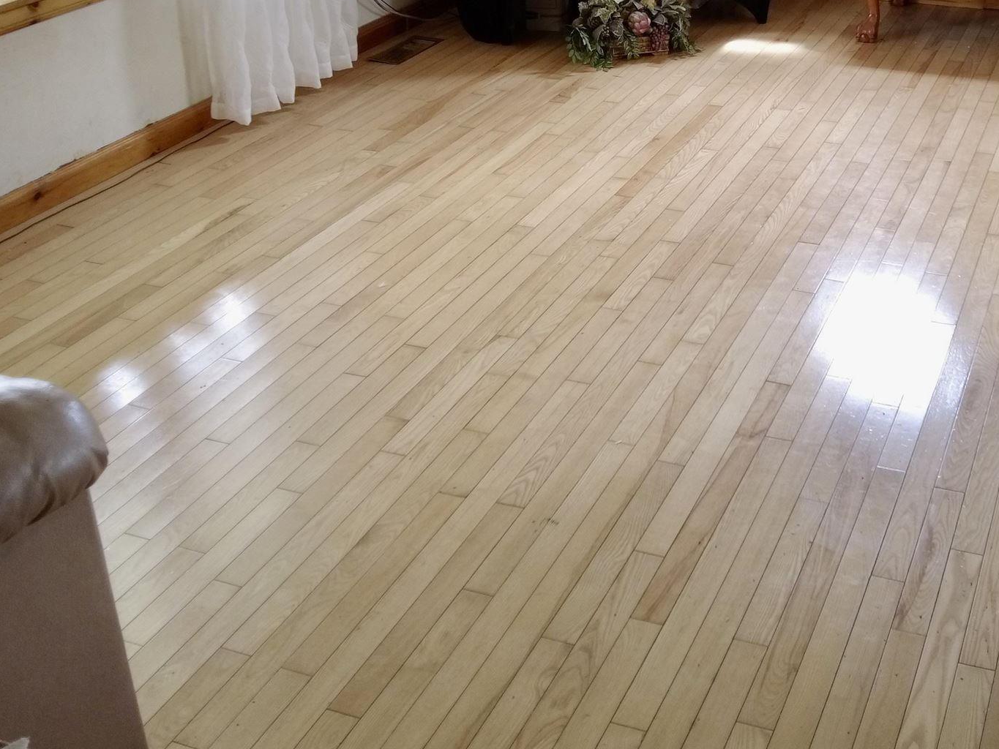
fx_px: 1299
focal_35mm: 45
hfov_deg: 41.0
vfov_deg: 30.4
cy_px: 35
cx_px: 736
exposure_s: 1/15
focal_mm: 4.4
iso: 100
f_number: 1.8
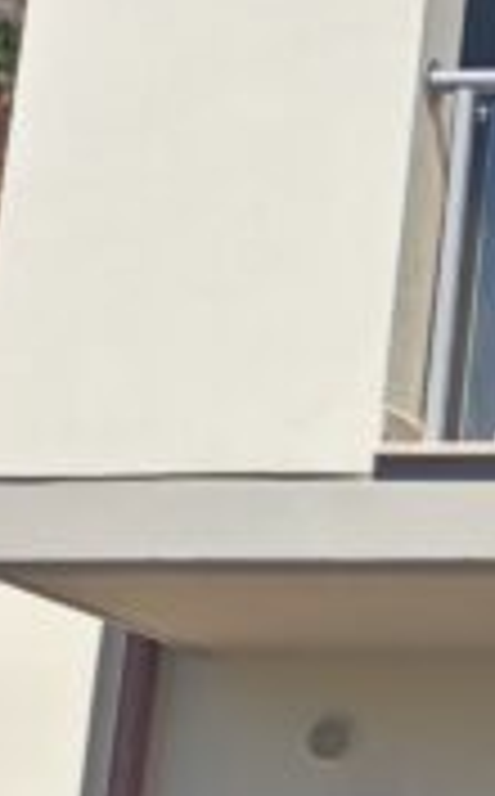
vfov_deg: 12.2
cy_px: 238
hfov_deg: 6.4
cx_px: 1904
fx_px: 3728
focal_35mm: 172
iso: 50
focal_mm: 5.4
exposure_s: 1/3300
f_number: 1.6
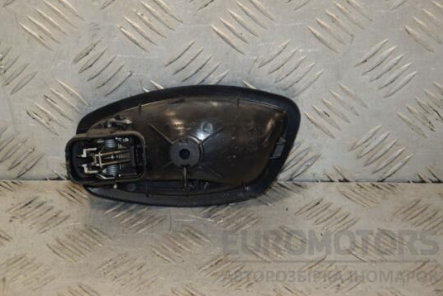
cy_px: 132
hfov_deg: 13.6
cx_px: 207
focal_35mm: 151
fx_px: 1859
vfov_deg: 9.1
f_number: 6.3
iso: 800
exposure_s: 1/200
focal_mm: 90
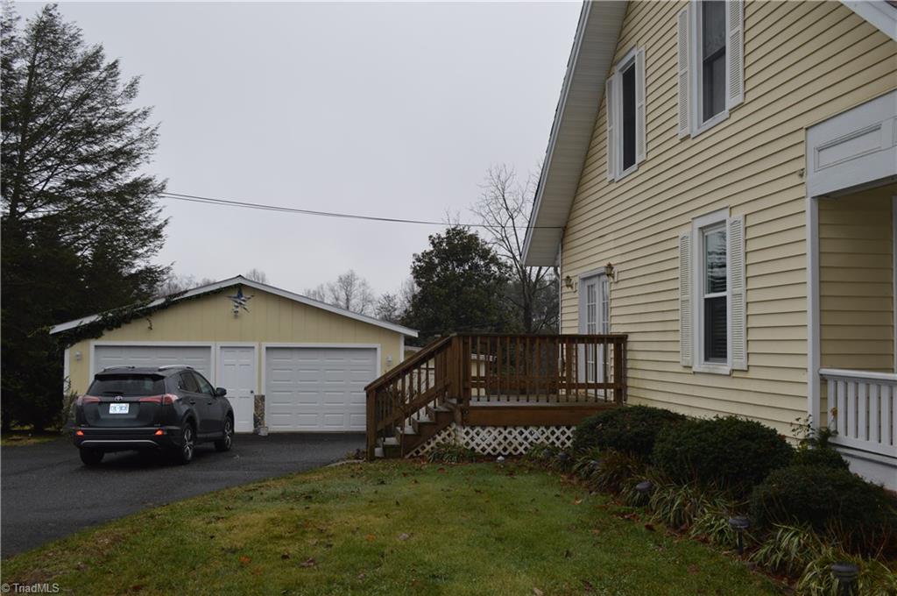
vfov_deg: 36.8
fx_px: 896
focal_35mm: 36
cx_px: 448
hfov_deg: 53.2
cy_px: 298
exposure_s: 1/200
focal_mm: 24
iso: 100
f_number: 6.3
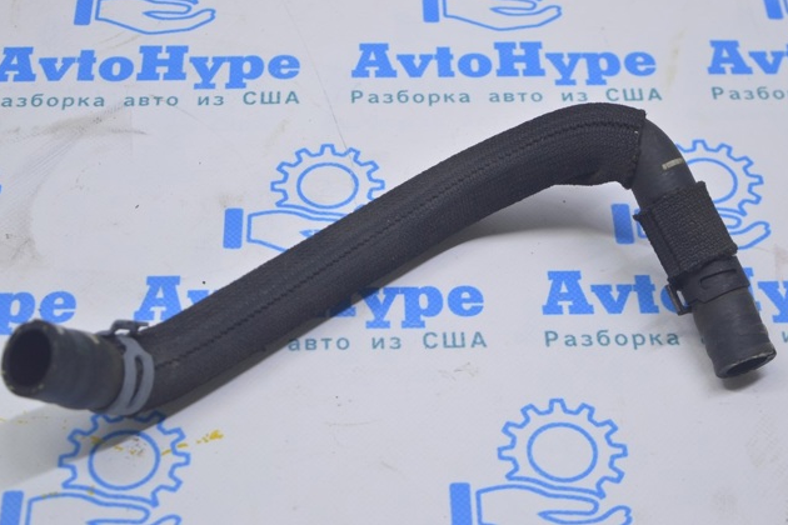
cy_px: 261
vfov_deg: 19.5
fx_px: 1532
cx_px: 398
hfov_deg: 28.8
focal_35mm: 70
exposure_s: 1/25
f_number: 5.6
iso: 400
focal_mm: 46
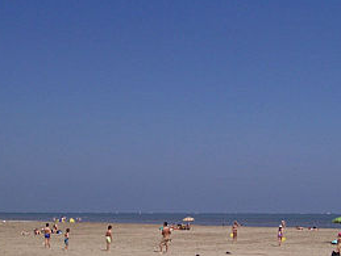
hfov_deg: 32.5
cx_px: 217
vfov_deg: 24.5
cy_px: 198
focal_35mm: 59
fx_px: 582
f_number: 5.6
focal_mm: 5.6
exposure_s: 1/1000
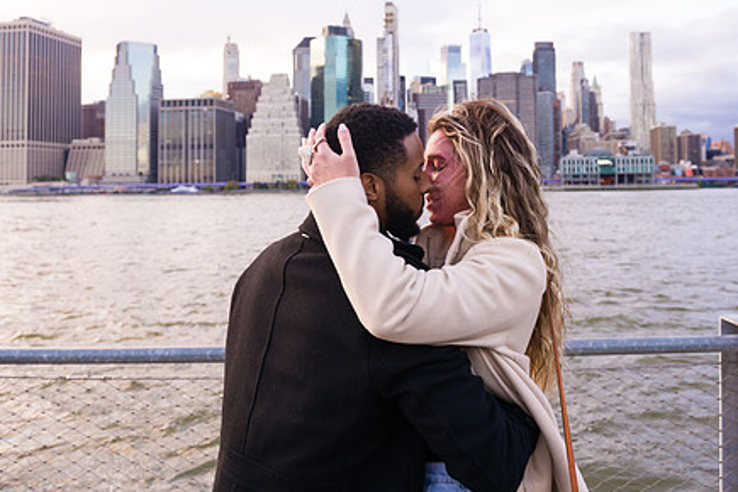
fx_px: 656
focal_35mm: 32
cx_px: 431
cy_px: 167
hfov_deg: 58.4
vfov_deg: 40.6
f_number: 4
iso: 250
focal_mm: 24
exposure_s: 1/200
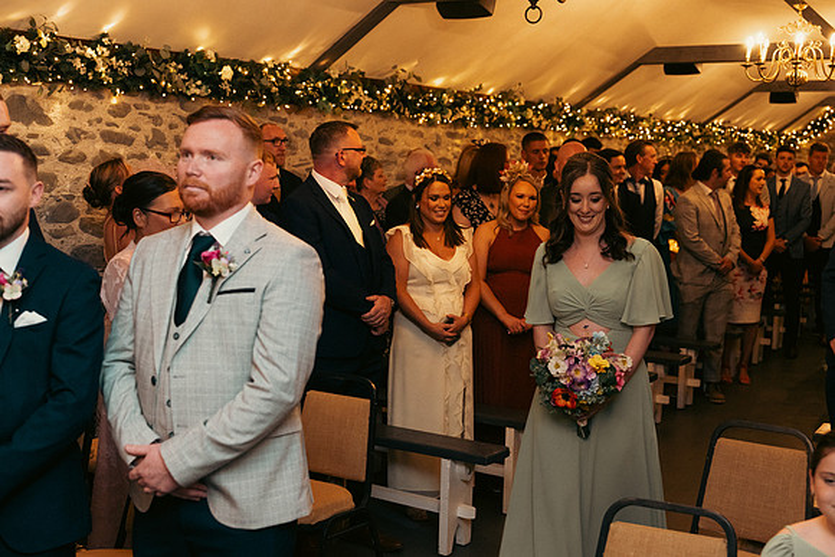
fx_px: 1067
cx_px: 418
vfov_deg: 29.3
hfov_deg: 42.7
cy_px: 278
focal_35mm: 46
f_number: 3.5
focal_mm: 46
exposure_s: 1/160
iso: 2500
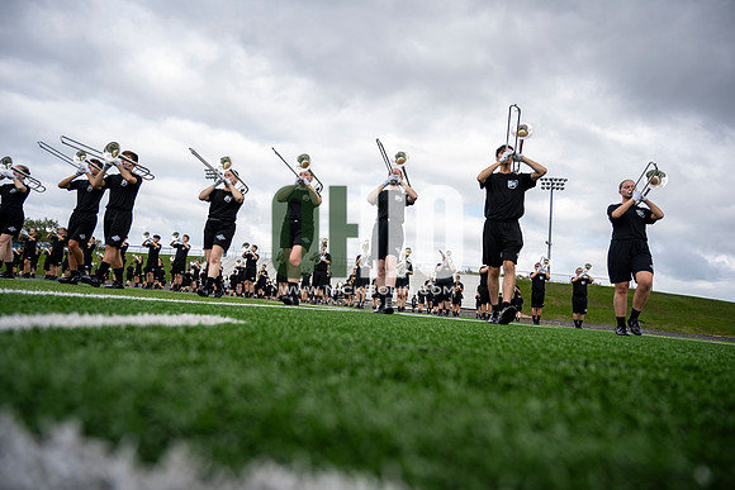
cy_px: 245
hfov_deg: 72.6
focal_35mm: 24
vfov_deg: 52.2
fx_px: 500
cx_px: 368
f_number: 4
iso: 250
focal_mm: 24.5
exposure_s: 1/800
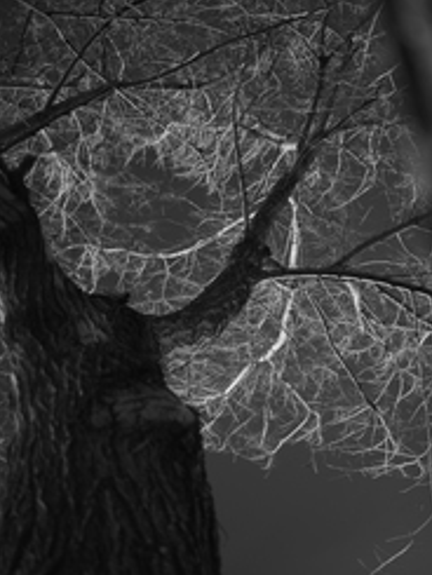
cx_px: 310
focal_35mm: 53
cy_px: 279
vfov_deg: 36.2
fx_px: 881
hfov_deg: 27.3
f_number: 3.5
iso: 100
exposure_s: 30
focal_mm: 20
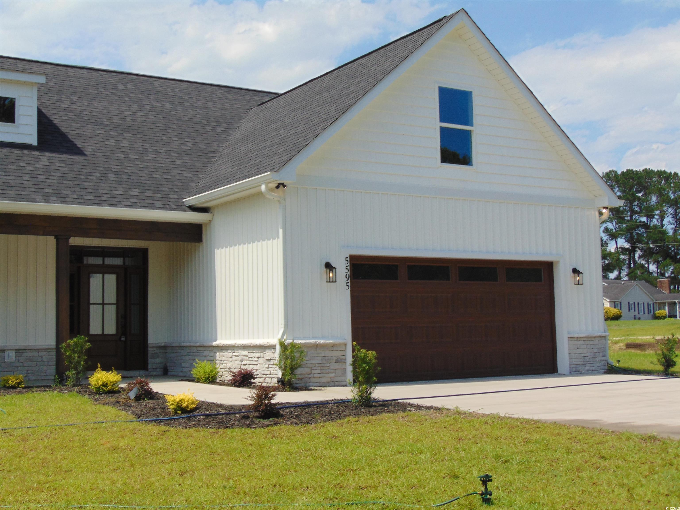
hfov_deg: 38.2
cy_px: 255
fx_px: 982
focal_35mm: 50
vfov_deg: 29.1
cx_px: 340
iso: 80
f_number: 9
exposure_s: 1/250
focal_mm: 9
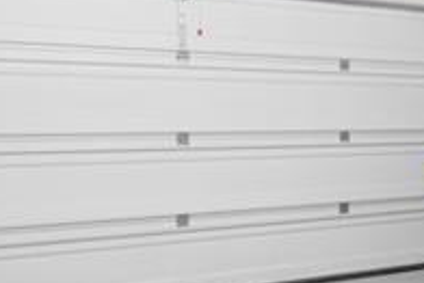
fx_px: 860
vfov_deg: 18.7
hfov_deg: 24.4
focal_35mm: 73
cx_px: 543
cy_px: 119
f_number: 8
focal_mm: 14
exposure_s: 1.3
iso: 1000
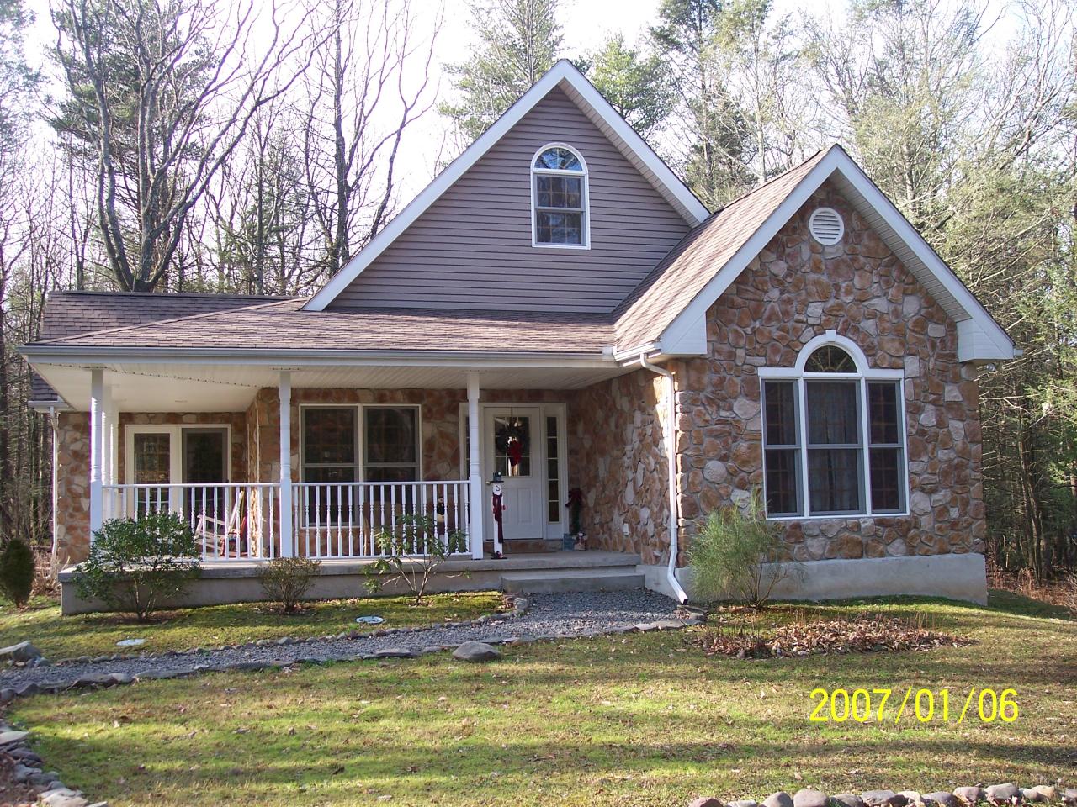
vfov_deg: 36.8
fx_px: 1213
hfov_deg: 47.9
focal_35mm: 39
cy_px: 404
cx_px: 538
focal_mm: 8
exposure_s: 1/125
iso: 100
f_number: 3.4
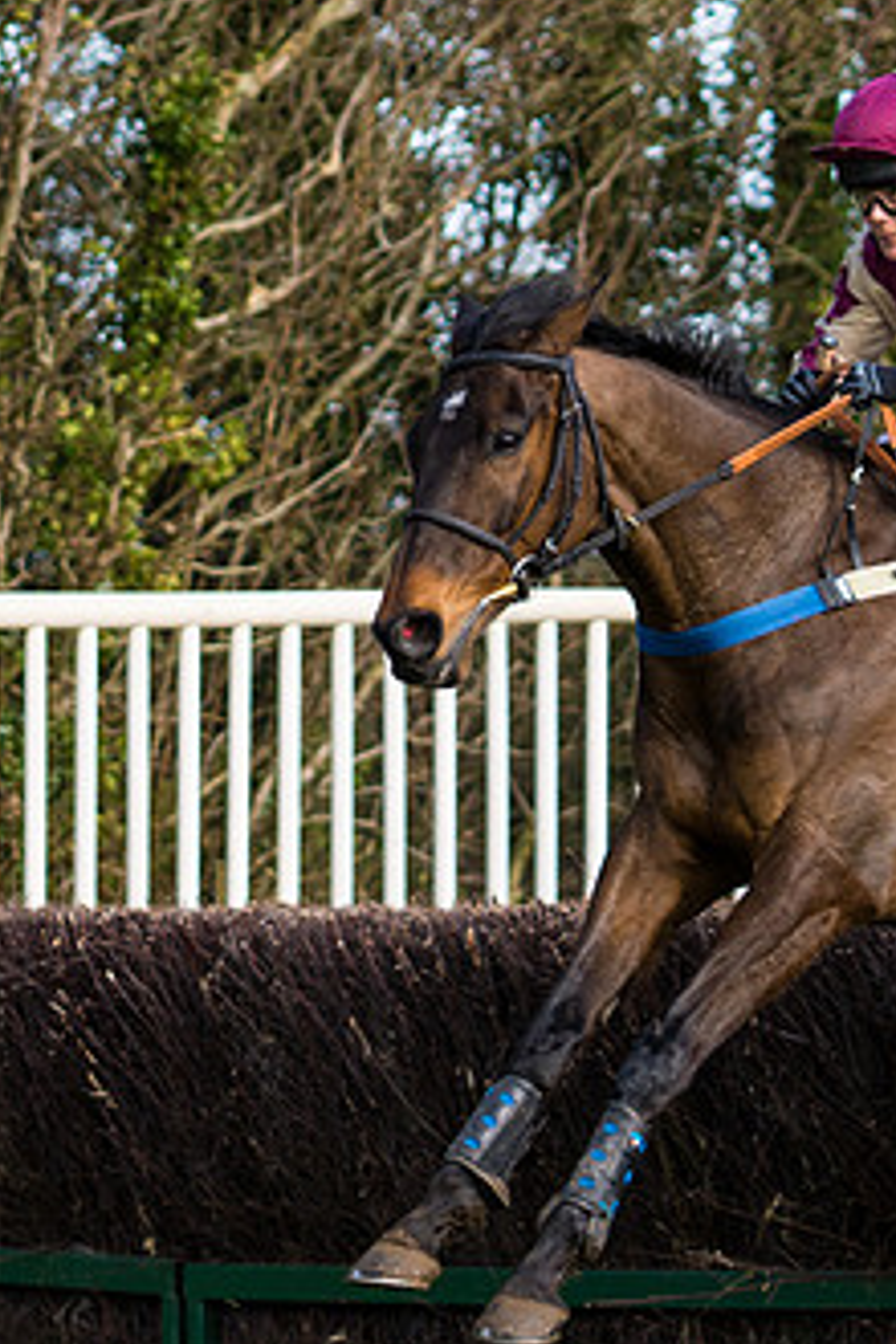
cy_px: 147
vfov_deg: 8.4
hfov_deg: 5.6
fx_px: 9071
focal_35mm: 243
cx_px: -242
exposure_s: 1/2000
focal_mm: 70
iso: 200
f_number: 2.8
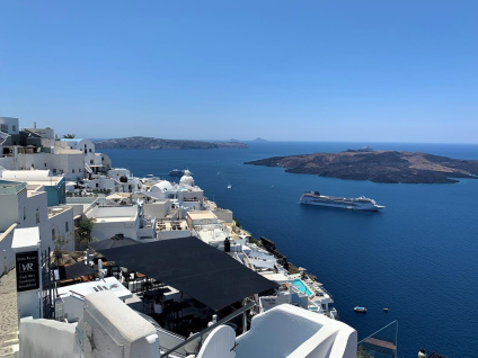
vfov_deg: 51.4
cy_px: 178
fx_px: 373
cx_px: 244
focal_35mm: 27
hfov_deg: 65.3
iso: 25
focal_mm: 4.25
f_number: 1.8
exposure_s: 1/3937
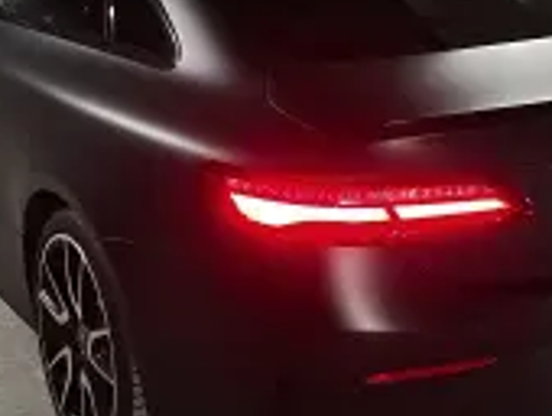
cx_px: 328
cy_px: 130
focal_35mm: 55
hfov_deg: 34.8
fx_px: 878
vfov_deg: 26.4
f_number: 1.5
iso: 320
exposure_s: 1/50
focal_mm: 5.7
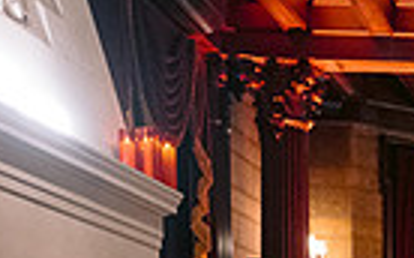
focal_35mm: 120
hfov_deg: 15.9
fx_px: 1353
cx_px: 633
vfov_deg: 9.9
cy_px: 572
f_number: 2.8
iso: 1600
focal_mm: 28
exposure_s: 1/30
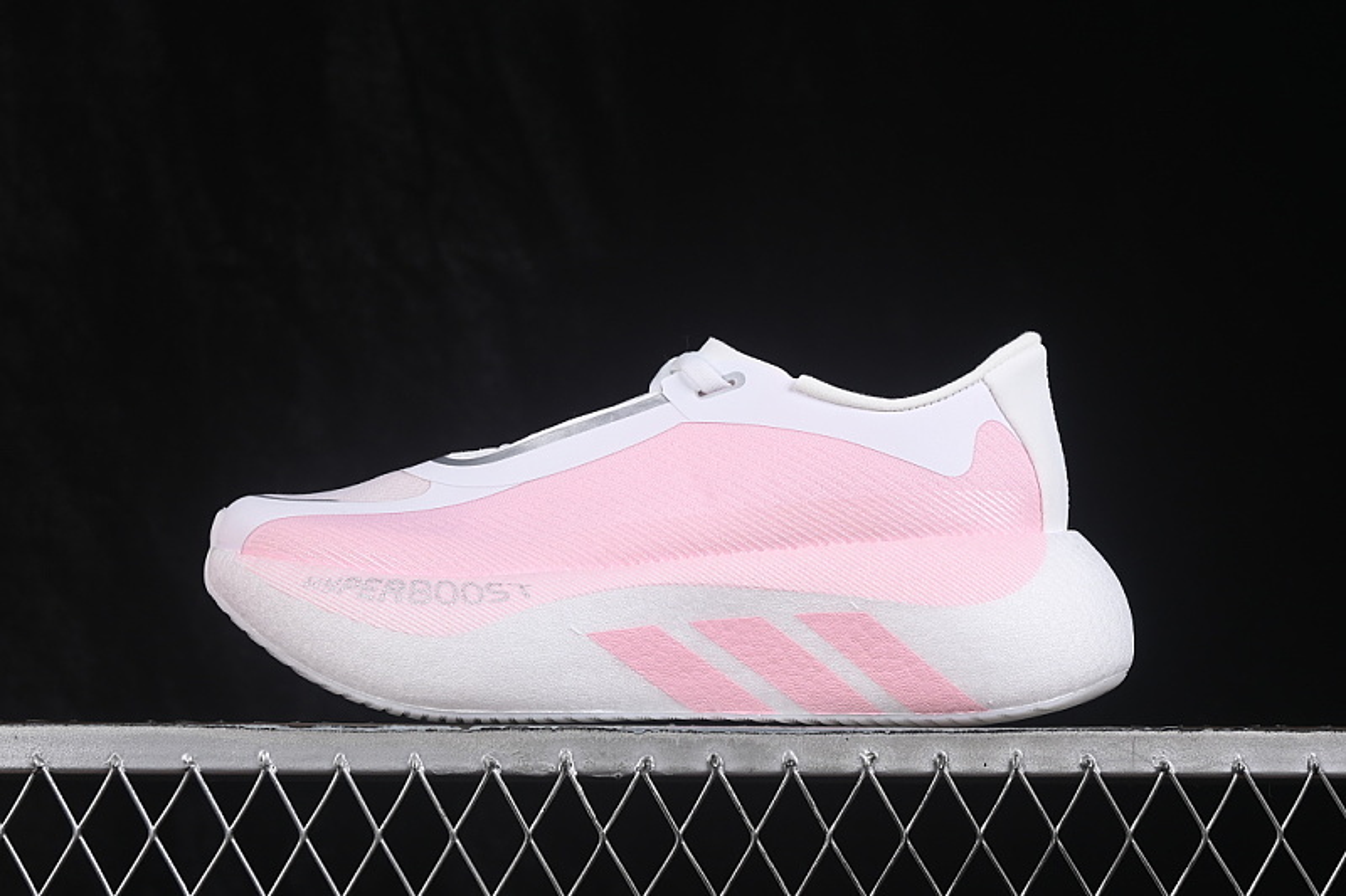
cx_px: 673
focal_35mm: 75
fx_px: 2803
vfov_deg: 18.2
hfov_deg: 27.0
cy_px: 448
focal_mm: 50
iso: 160
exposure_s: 1/80
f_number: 8
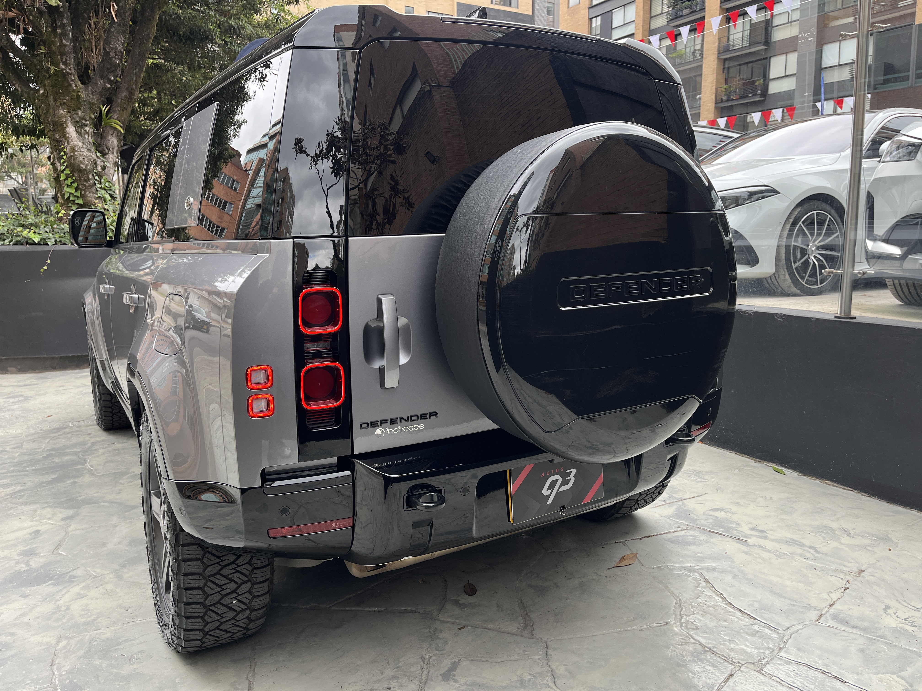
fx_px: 693
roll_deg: +0.6
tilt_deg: -9.5
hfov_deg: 67.3
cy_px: 346
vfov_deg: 53.1
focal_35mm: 26
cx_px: 461
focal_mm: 5.1
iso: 50
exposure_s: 1/309
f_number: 1.6
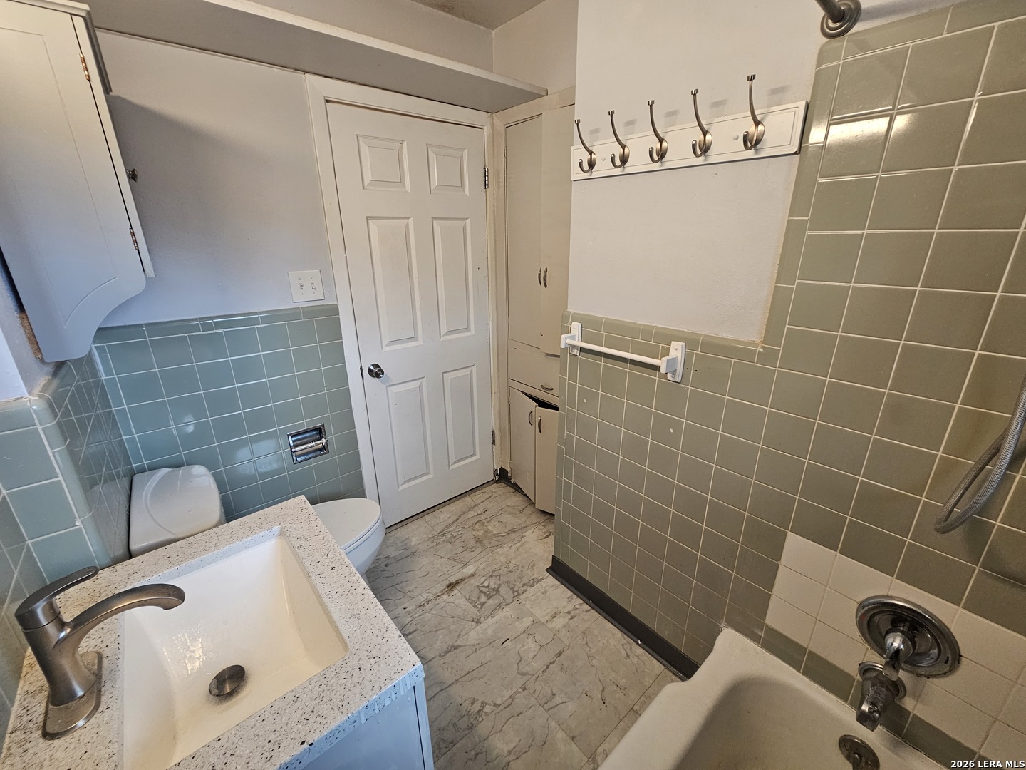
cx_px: 513
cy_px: 385
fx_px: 385
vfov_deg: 89.9
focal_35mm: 13
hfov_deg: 106.2
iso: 125
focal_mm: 2.2
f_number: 2.2
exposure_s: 1/60
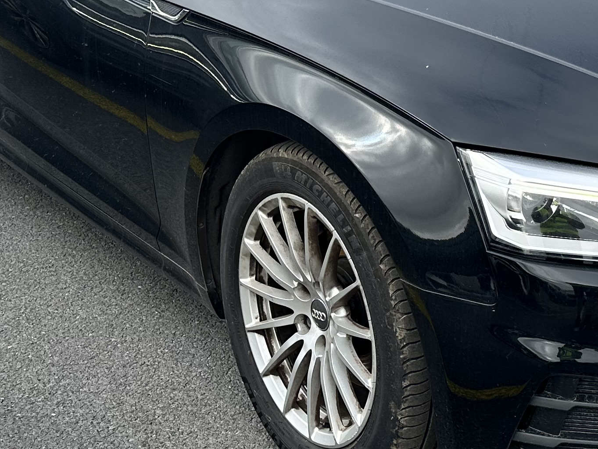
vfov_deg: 20.5
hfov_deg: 26.8
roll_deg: -2.2
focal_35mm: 71
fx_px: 1226
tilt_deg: -13.1
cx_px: 484
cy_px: 102
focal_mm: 6.86
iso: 80
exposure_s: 1/1357
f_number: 1.78
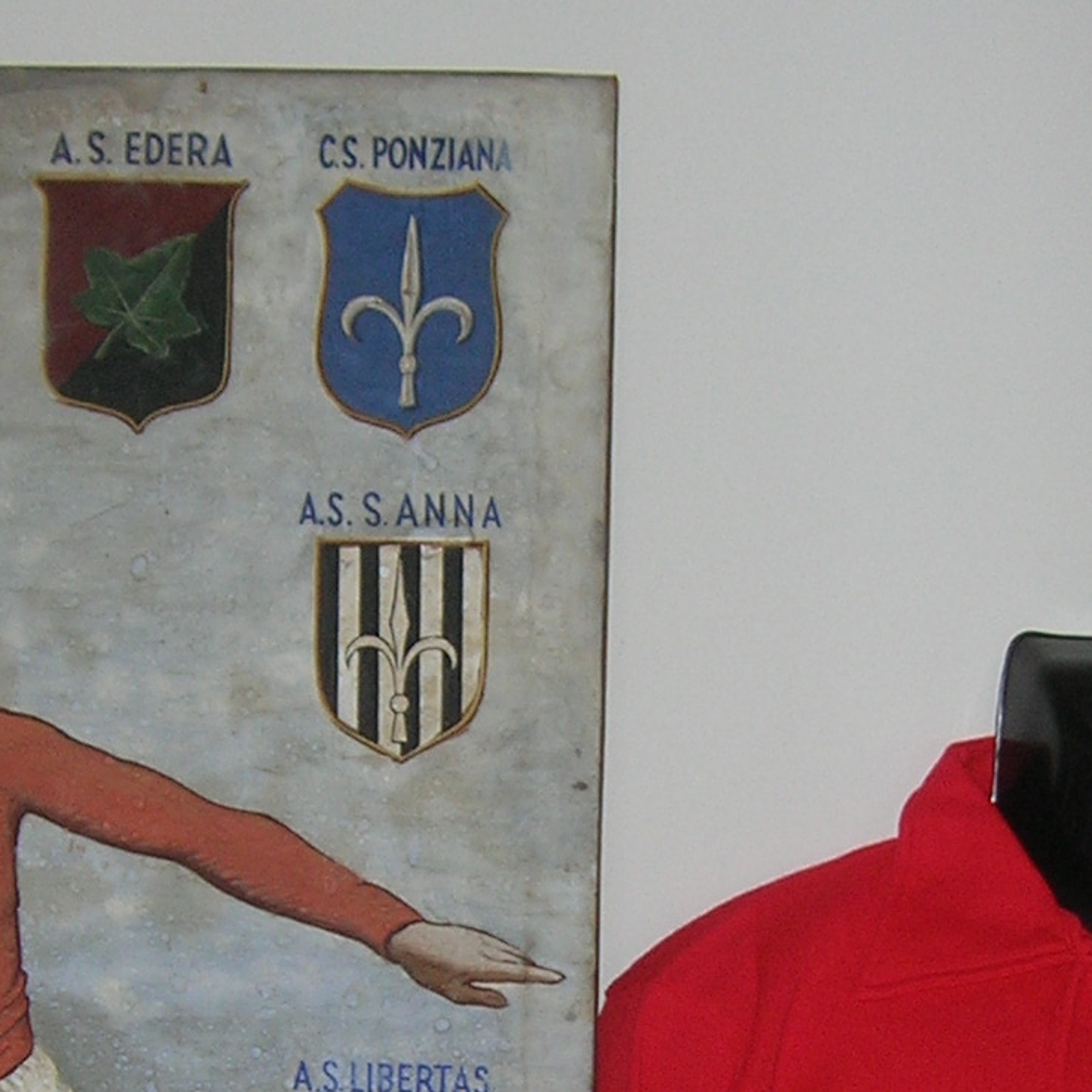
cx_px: 409
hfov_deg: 16.4
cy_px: 998
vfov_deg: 16.2
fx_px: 3783
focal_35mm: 106
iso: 50
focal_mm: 5.7
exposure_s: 1/60.1
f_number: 2.9
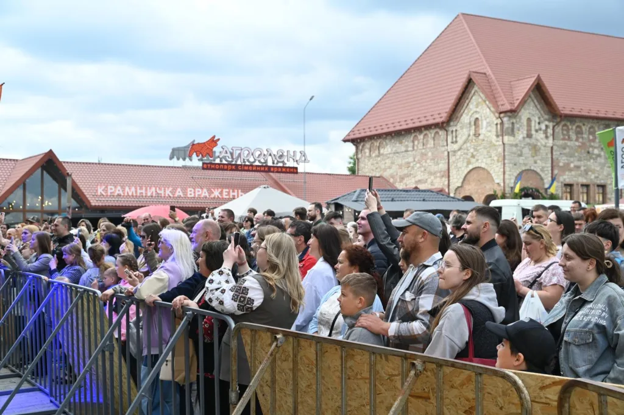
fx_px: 797
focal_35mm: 46
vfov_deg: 29.2
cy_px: 208
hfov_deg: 42.8
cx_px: 312
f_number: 5.6
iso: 140
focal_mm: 46
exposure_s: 1/250
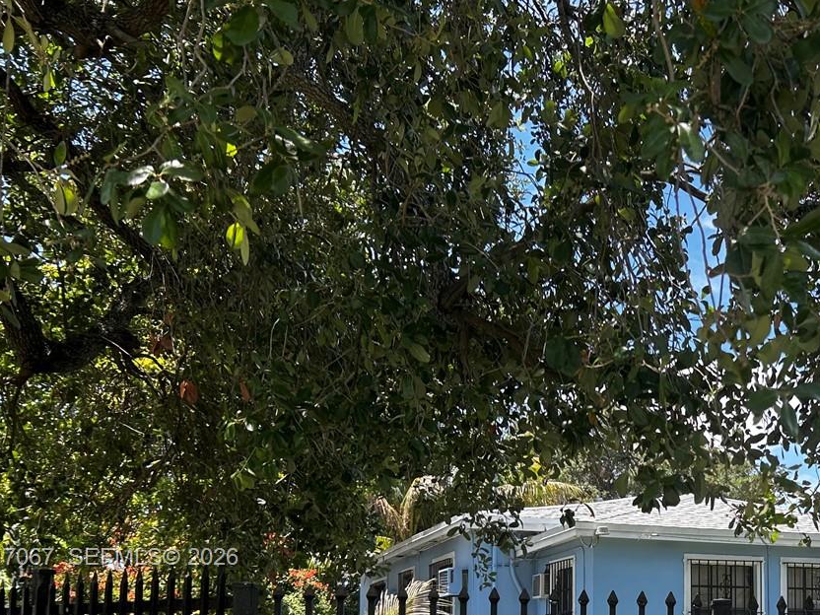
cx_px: 720
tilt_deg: +3.4
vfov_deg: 28.0
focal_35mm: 50
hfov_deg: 36.1
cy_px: 559
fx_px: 1184
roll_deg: +0.6
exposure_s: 1/833
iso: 50
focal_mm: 5.7
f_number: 1.5
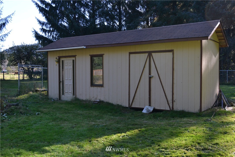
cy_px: 78
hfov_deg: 53.1
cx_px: 118
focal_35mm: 36
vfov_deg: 36.9
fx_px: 235
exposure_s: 1/125
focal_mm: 24
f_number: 5.6
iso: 180
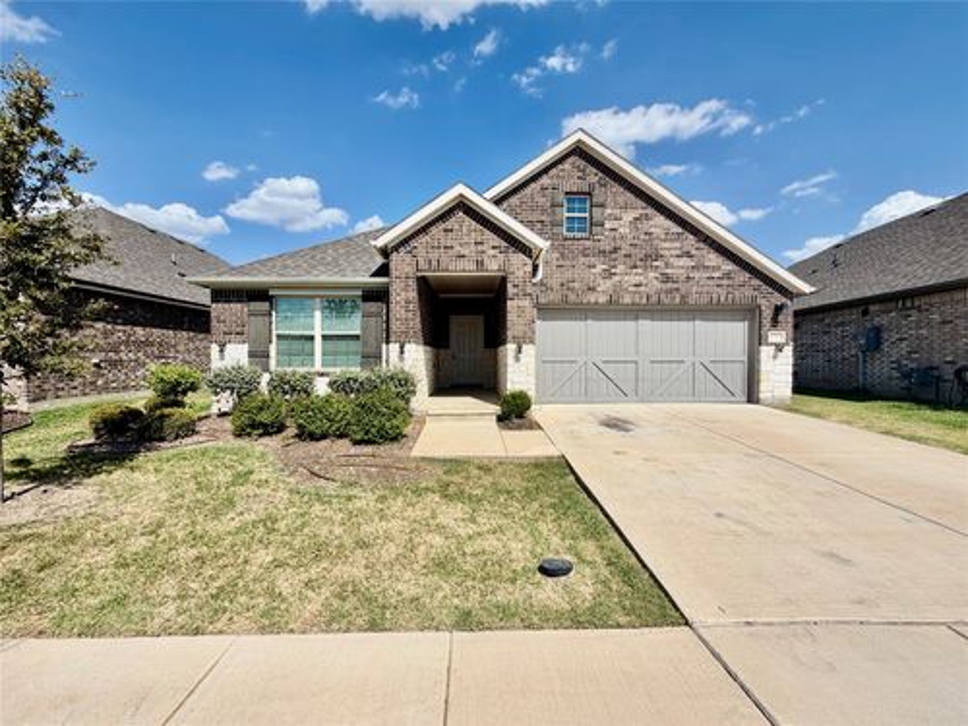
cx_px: 484
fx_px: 391
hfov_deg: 102.1
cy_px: 363
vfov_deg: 85.7
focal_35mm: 14
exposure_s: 1/1285
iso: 25
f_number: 2.2
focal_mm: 2.22
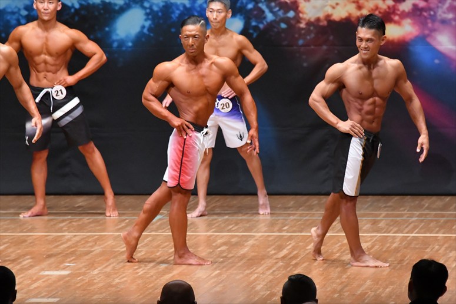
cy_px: 152
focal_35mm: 285
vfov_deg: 4.8
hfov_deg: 7.2
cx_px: 228
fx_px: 3608
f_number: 5.6
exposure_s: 1/400
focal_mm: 190
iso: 8000
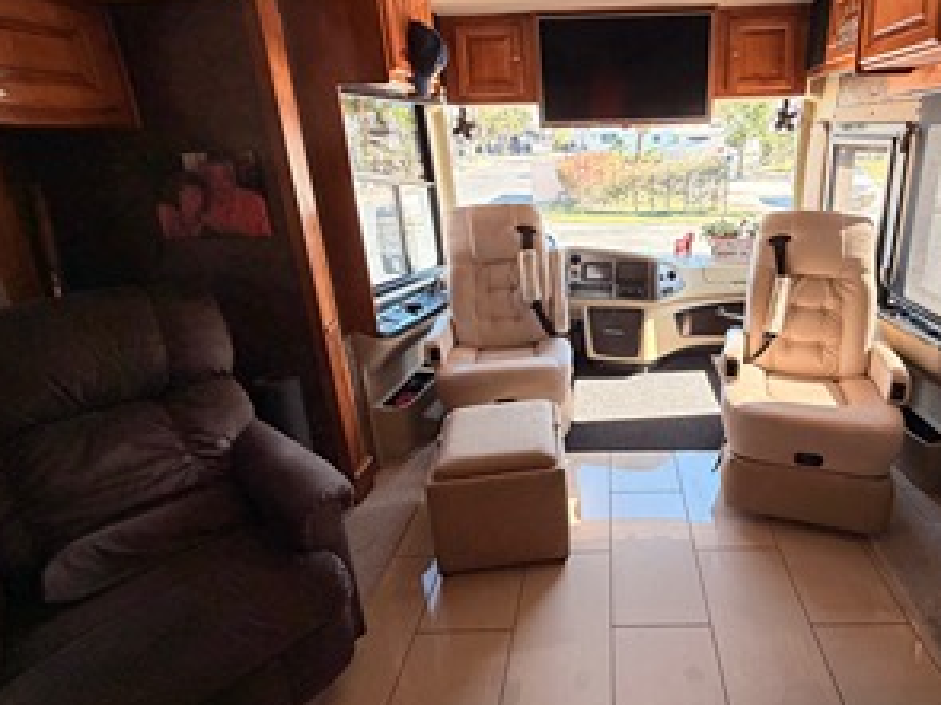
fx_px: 516
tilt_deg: -16.9
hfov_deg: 82.5
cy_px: 287
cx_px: 606
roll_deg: +1.4
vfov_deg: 68.1
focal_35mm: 19
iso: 200
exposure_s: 1/121
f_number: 2.2
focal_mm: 2.22
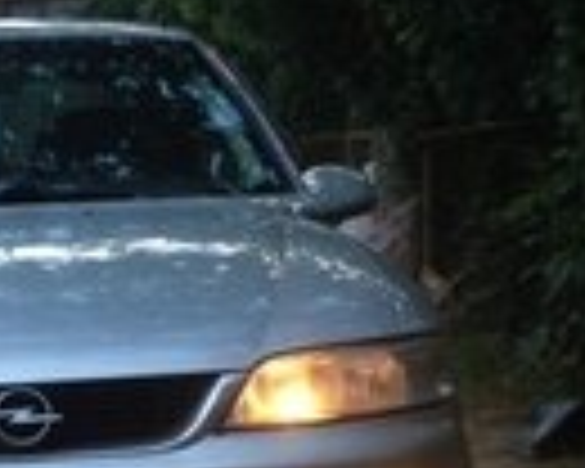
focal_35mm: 123
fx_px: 2130
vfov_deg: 12.2
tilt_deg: -10.3
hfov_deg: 15.4
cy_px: 585
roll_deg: +0.5
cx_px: 0
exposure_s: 1/20
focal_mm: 4.12
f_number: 2.4
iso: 100
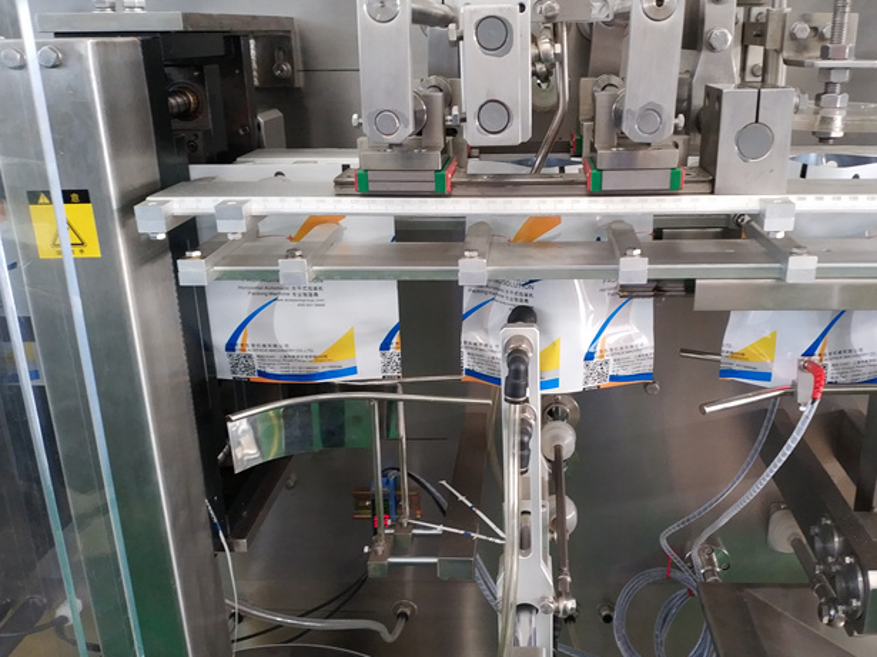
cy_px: 343
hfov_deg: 47.8
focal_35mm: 39
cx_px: 488
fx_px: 988
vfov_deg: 36.8
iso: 418
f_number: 2
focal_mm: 4.5
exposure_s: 1/25
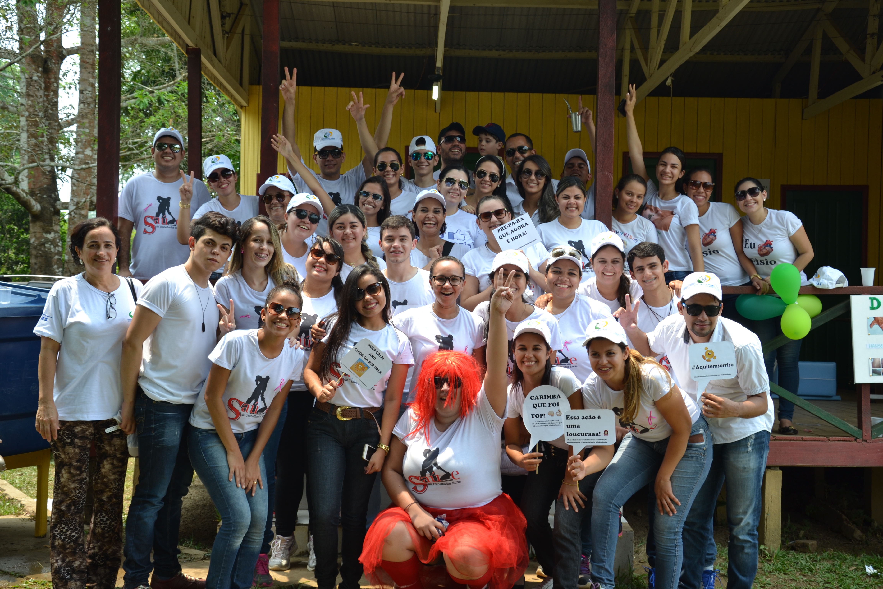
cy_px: 294
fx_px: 1104
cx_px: 442
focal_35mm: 45
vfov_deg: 29.9
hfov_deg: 43.6
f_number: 5.6
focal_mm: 30
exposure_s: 1/125
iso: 100
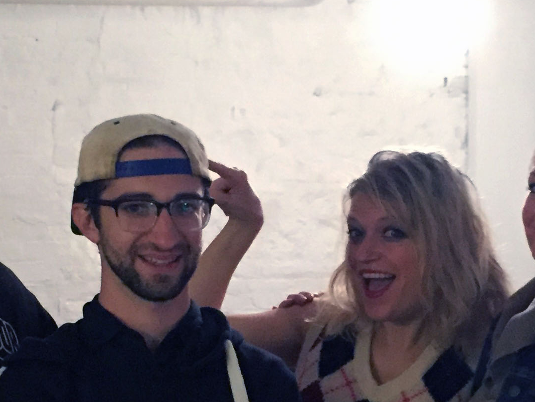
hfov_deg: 22.3
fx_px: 1360
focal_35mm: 88
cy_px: 376
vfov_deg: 16.5
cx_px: 285
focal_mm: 4.15
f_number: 2.2
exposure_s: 1/15
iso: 500
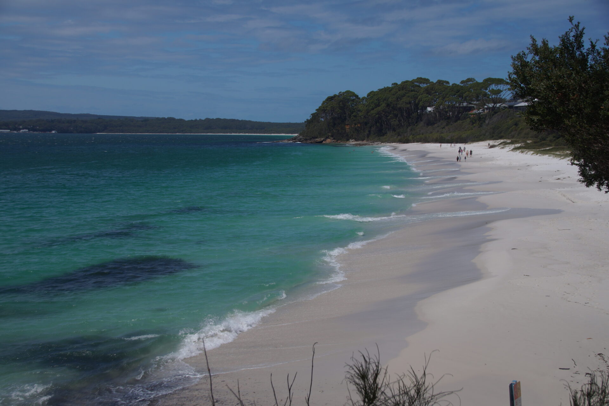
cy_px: 203
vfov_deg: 25.7
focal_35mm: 52
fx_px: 888
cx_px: 304
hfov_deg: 37.9
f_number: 9
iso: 100
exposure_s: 1/250
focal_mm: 35
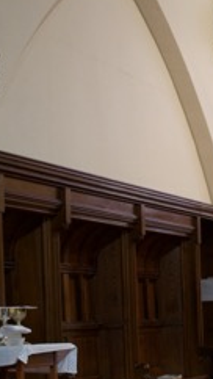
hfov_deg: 9.6
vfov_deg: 17.6
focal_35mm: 120
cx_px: 359
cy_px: 318
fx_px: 1210
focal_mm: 29
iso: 800
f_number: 4.5
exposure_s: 1/30
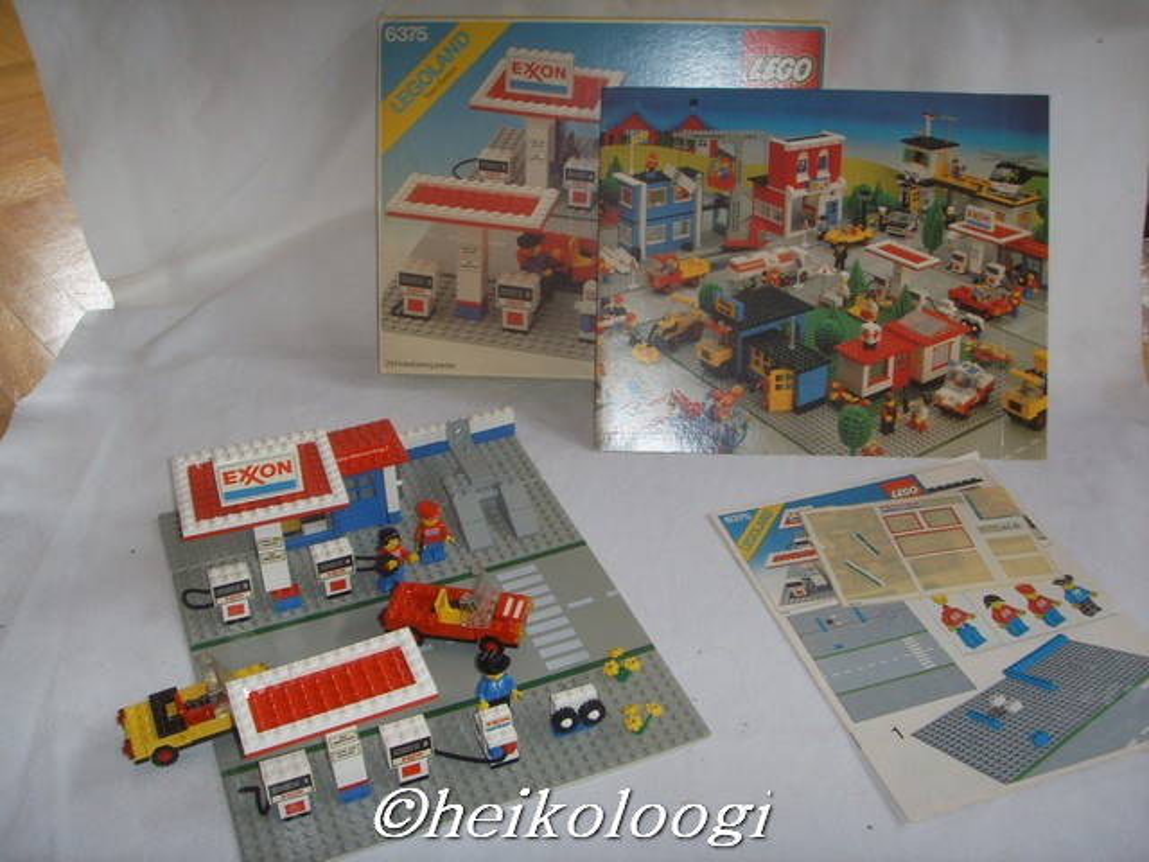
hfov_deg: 47.9
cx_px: 574
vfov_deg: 36.8
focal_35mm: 39
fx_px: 1295
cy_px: 431
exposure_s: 1/45
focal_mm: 6.6
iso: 100
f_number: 3.5
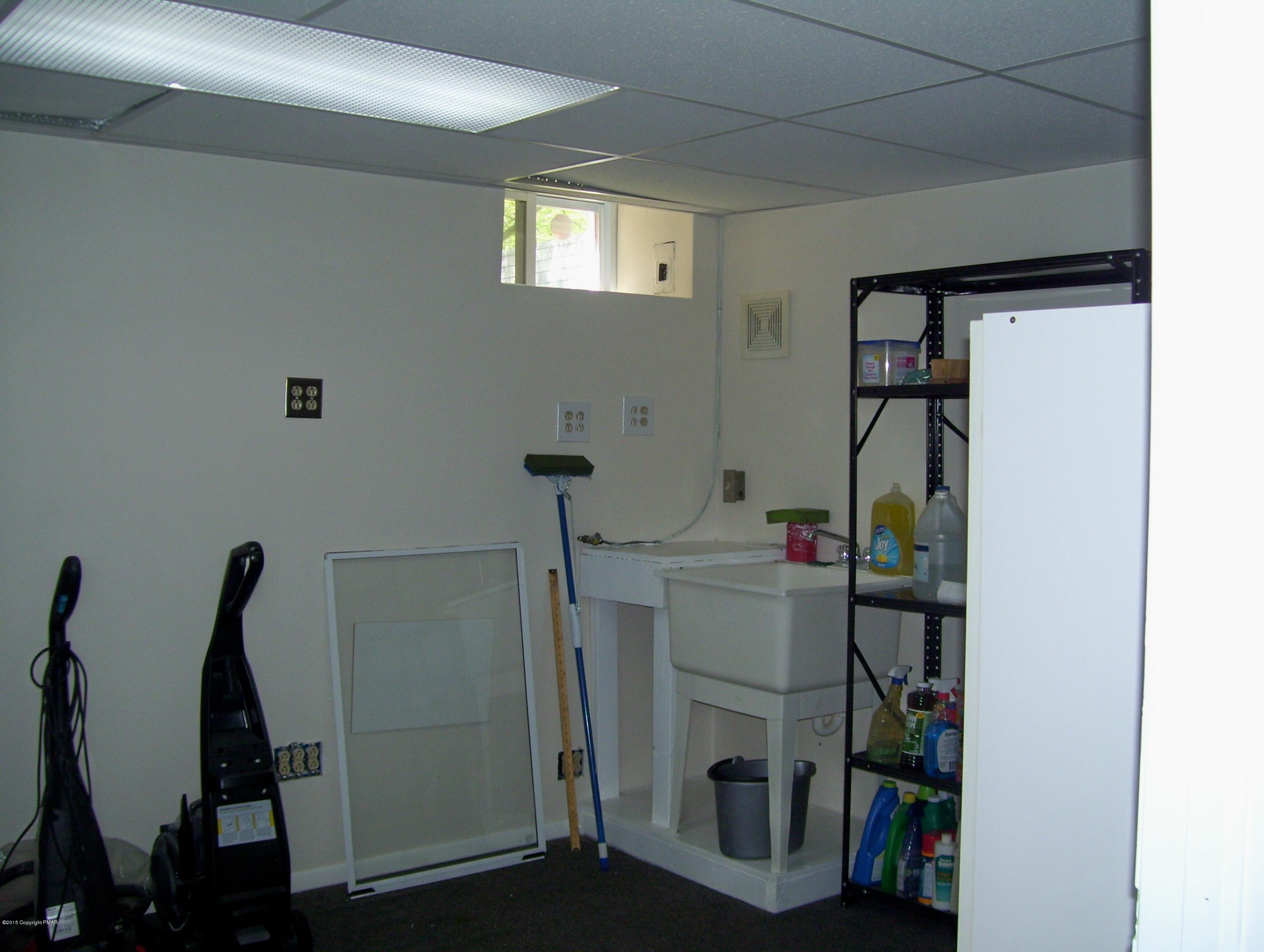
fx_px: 1316
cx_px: 632
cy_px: 476
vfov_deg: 39.7
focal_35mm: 36
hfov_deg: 51.3
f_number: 2.7
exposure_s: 1/60
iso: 80
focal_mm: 6
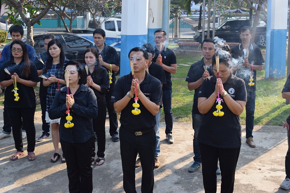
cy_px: 96
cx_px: 145
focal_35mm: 48
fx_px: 387
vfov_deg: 28.1
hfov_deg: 41.1
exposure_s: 1/250
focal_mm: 32
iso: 280
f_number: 8
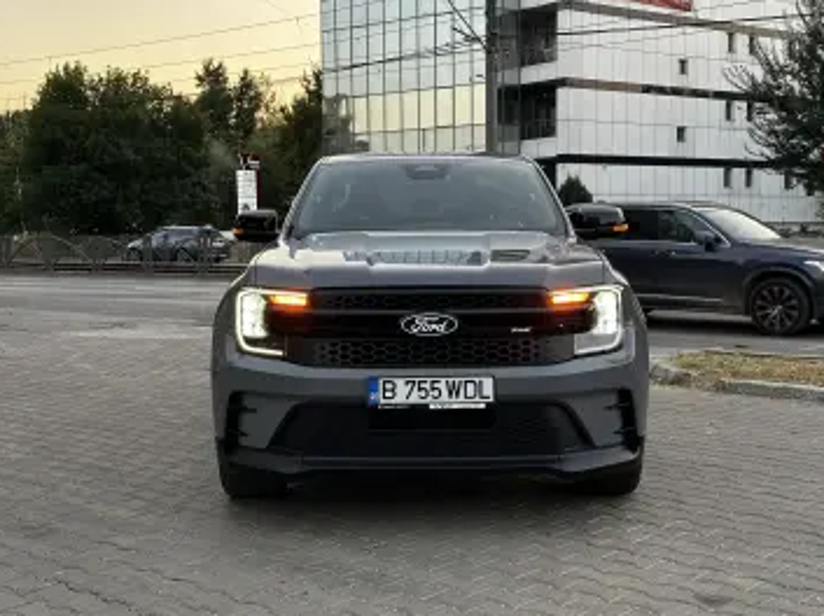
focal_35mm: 49
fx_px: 1165
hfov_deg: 38.9
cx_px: 406
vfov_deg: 29.6
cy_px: 313
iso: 80
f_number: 1.78
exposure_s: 1/118
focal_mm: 6.86
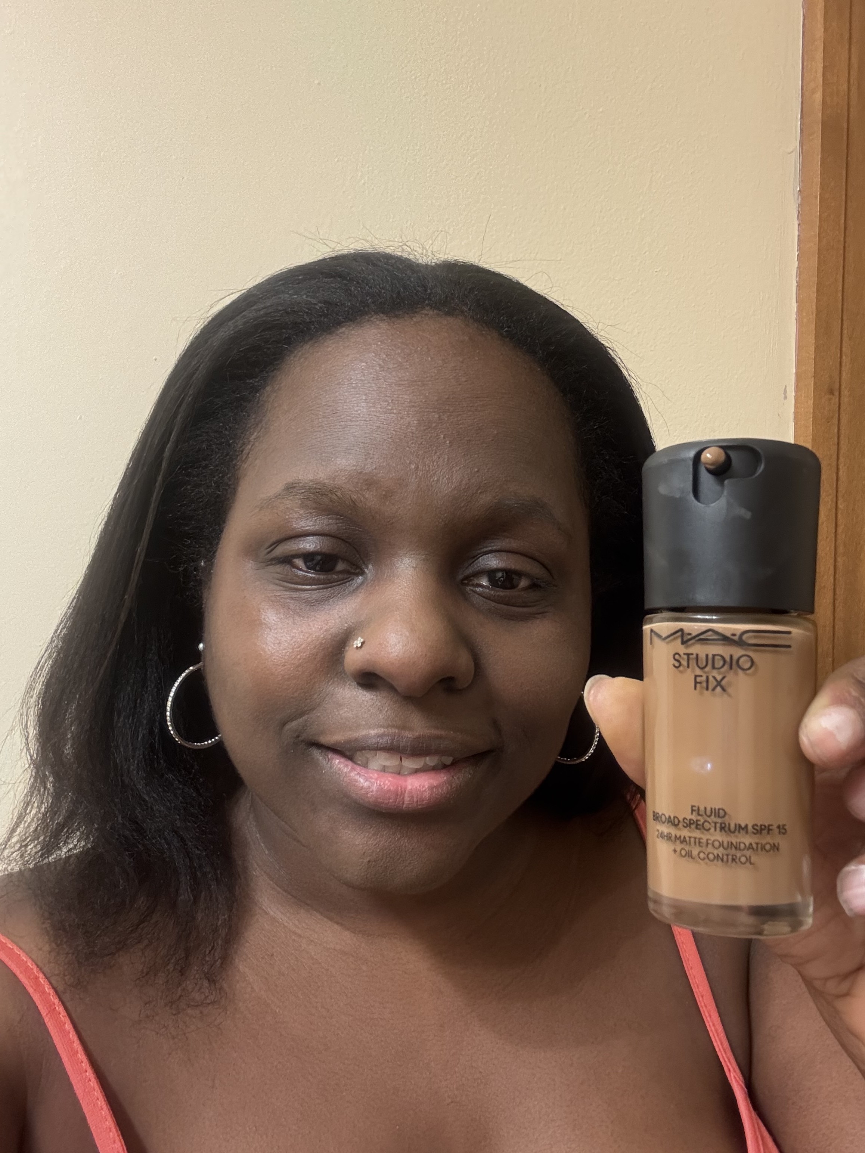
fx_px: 1000
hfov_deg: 46.8
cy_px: 576
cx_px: 432
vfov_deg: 60.0
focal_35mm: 30
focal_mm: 2.69
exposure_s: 1/40
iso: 320
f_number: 1.9
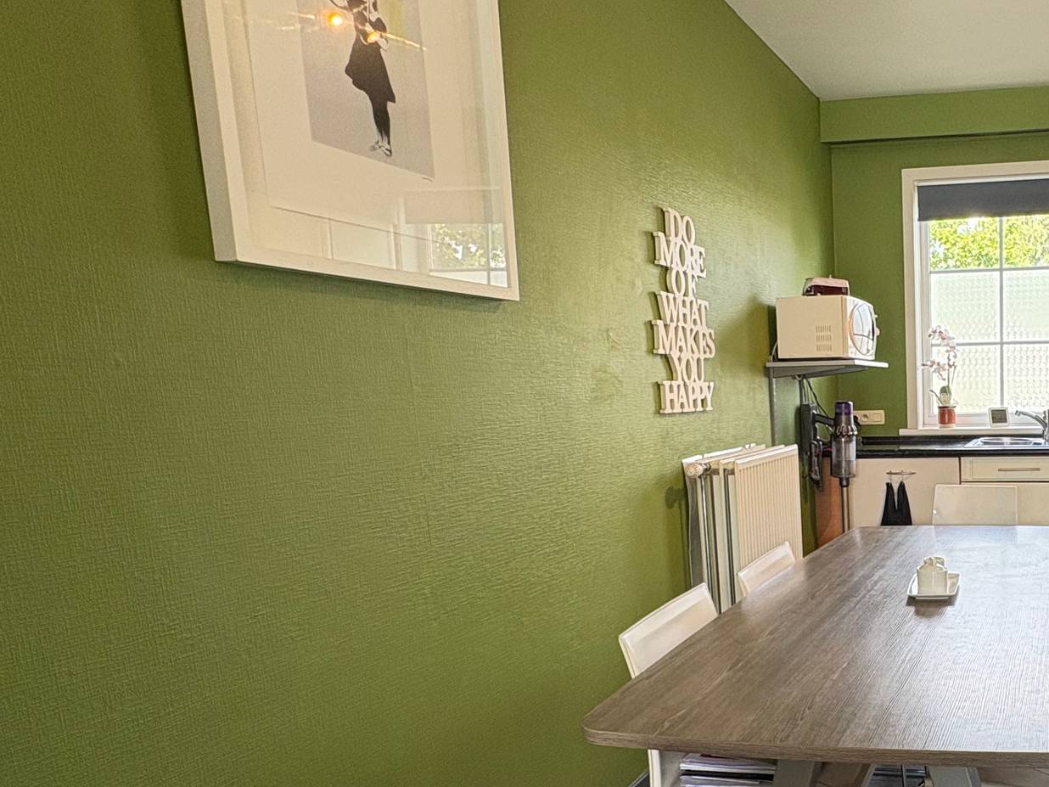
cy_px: 529
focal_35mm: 29
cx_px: 937
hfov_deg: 54.1
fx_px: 879
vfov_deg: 47.4
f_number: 2.2
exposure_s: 1/99
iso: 125
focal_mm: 2.22
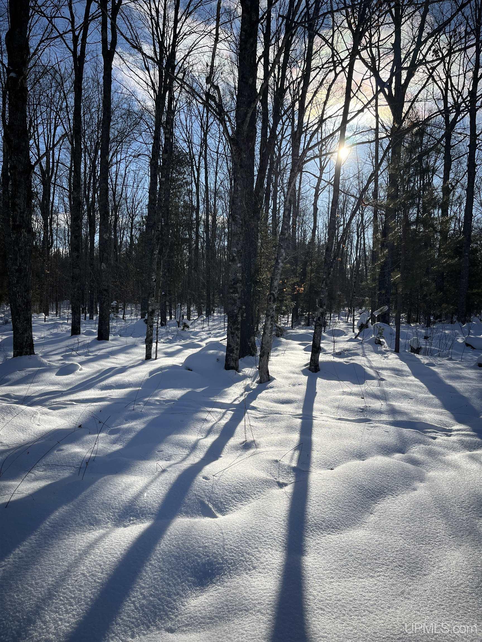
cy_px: 321
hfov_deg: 53.1
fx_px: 483
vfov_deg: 67.3
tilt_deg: +0.2
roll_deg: -0.1
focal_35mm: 26
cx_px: 241
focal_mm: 5.1
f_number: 1.6
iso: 50
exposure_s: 1/5319
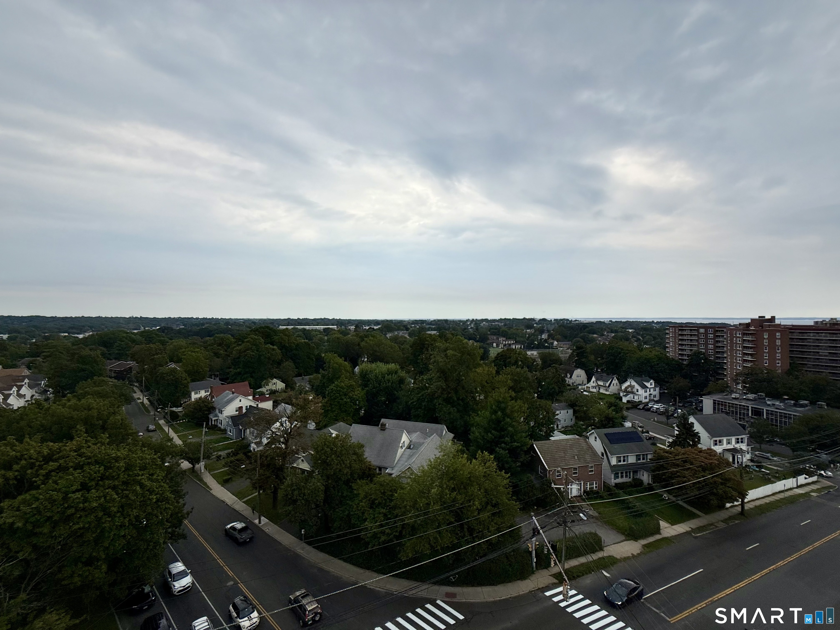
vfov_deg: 85.7
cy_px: 315
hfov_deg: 102.1
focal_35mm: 14
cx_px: 420
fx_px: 340
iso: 50
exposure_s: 1/1235
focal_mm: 2.22
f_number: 2.2
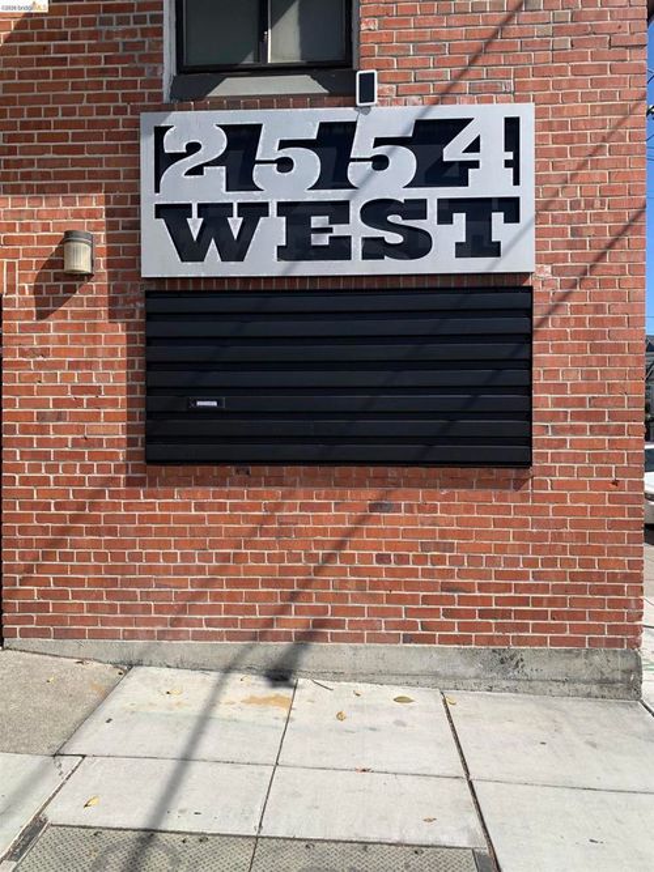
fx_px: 655
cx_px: 327
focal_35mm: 26
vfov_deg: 67.3
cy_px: 436
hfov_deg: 53.0
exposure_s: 1/1610
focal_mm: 4.25
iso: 25
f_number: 1.8
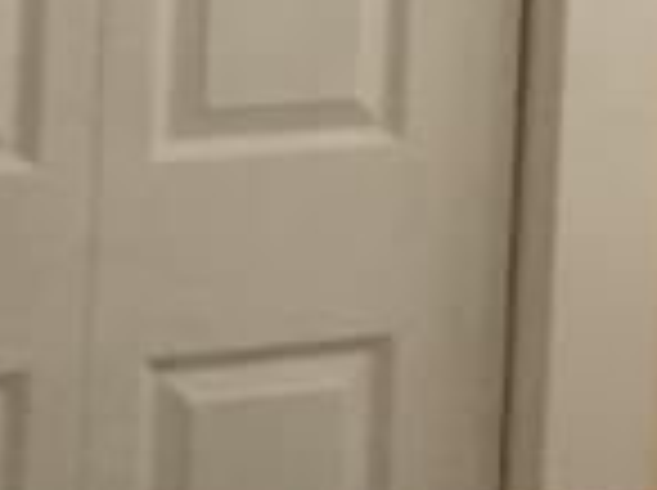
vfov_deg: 7.0
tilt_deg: +3.3
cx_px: 2012
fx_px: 3865
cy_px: -450
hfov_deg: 8.2
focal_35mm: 204
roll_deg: -2.3
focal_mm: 4.15
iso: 200
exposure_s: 1/4
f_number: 2.2
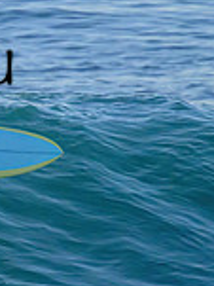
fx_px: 24466
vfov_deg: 0.7
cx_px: -187
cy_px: 41
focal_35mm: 2964
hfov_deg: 0.5
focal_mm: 800
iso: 2800
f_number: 11
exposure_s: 1/1250
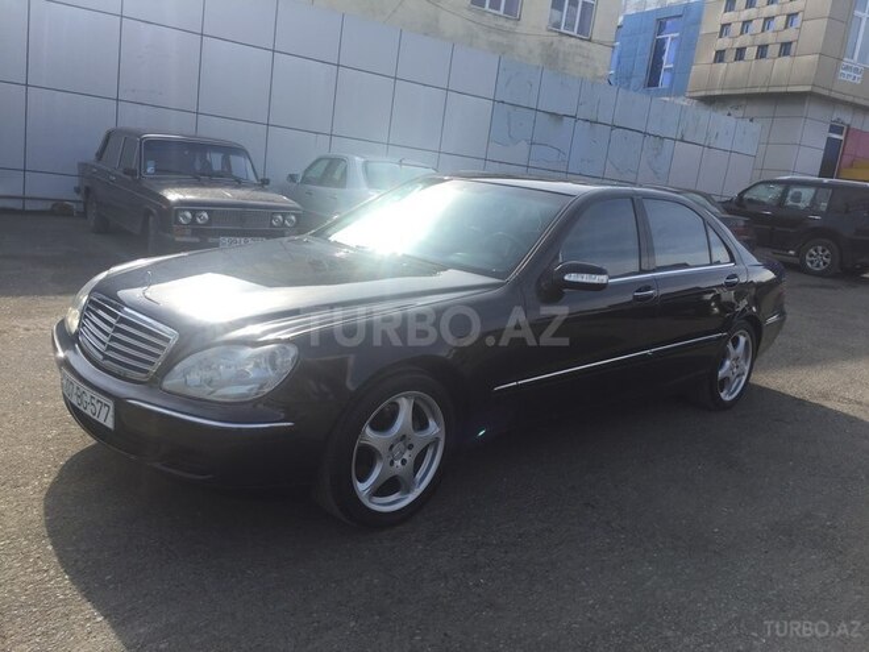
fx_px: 728
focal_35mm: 29
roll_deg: -7.7
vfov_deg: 48.2
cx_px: 434
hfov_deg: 61.7
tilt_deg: -11.5
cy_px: 326
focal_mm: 4.15
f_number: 2.2
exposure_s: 1/989
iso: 32
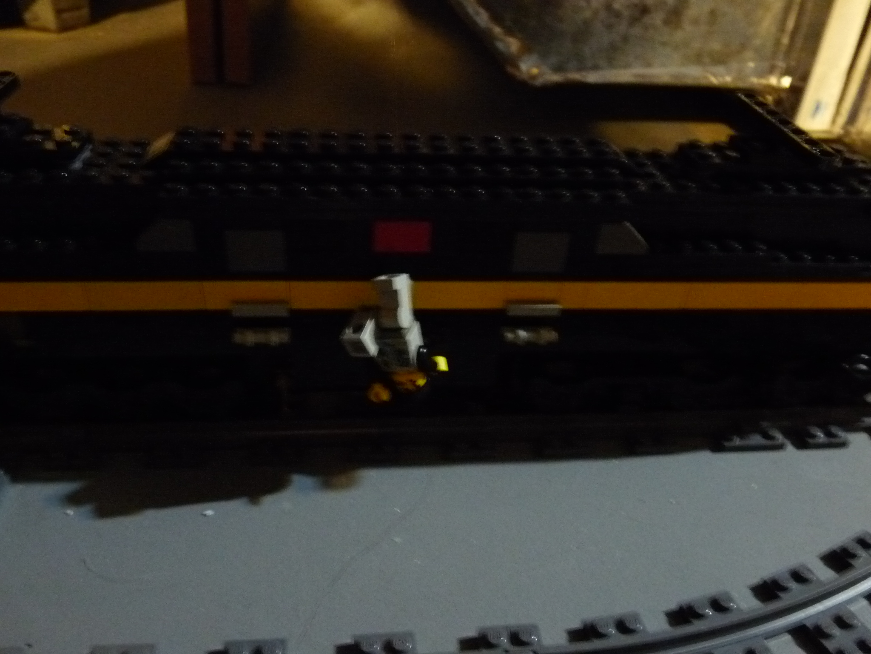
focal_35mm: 29
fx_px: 730
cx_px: 436
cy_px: 327
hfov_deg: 61.7
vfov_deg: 48.2
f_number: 2.8
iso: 800
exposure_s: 1/8
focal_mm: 4.8
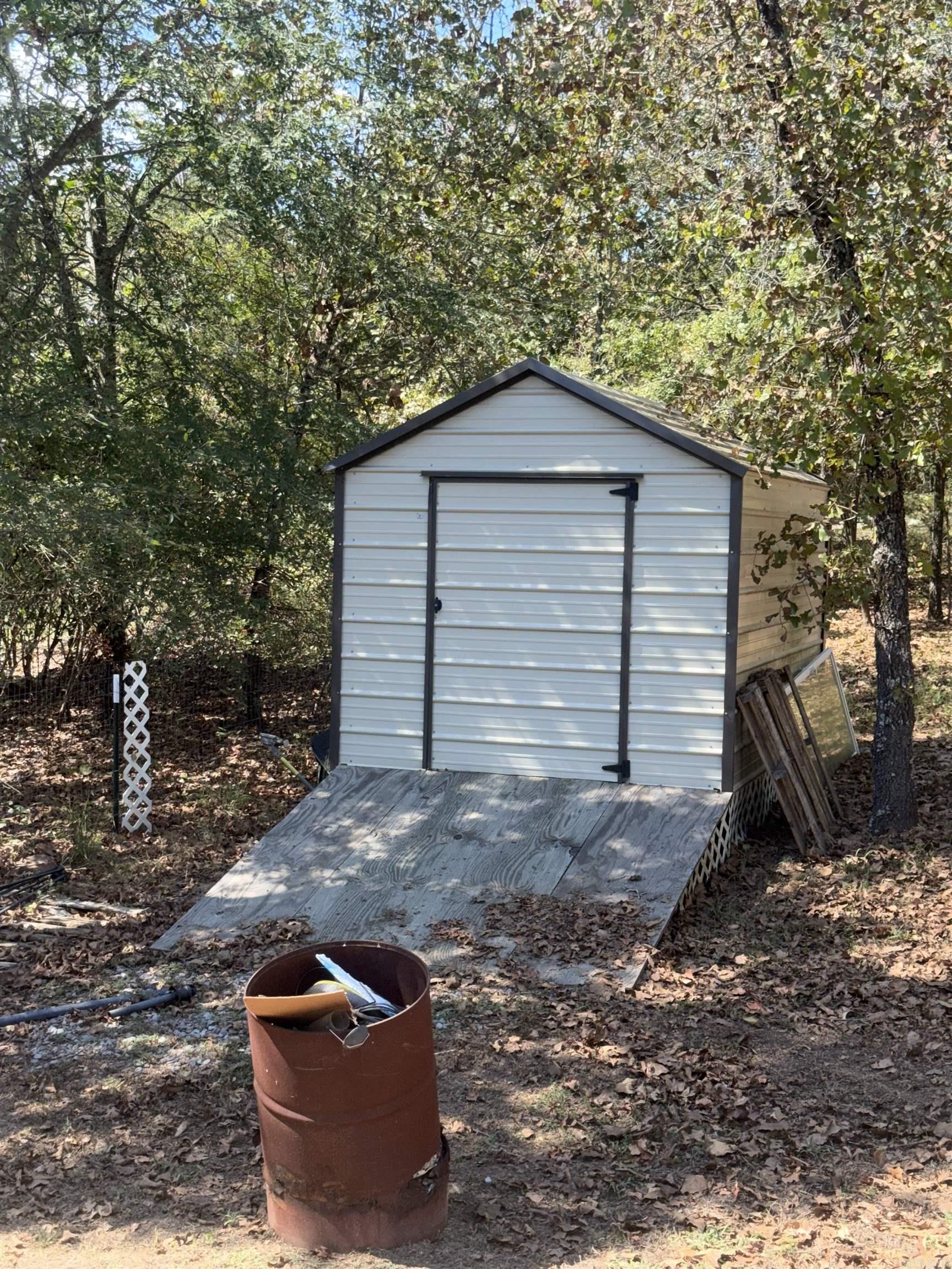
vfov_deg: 39.7
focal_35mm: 48
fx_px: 1760
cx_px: 476
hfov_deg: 30.3
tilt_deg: -4.7
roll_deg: -2.5
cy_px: 634
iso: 64
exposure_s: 1/754
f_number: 1.78
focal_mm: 6.76
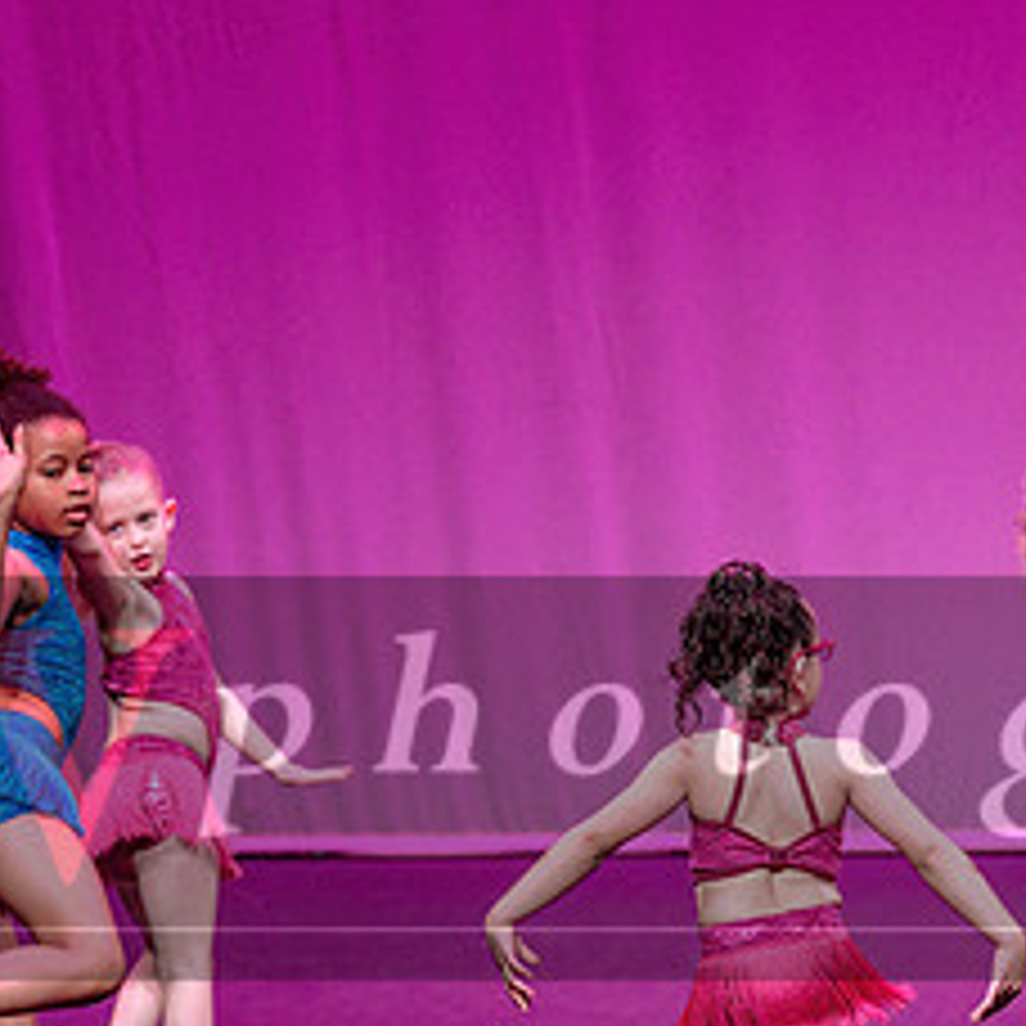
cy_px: 560
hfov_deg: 5.3
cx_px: 1114
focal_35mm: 327
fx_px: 10965
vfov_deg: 5.4
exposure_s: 1/250
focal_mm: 112
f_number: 2.8
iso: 1250
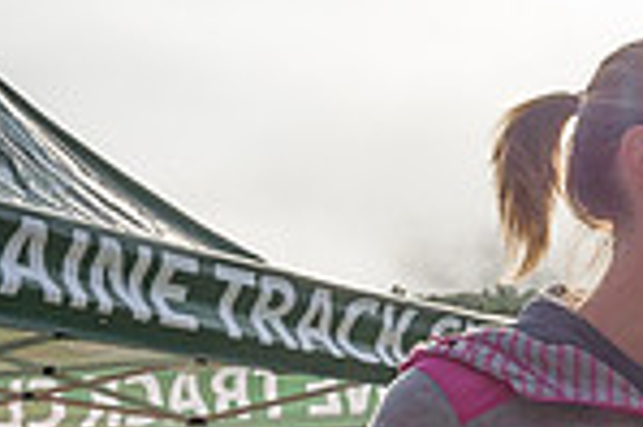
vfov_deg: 12.3
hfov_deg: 15.3
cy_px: 314
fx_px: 1980
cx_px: 1230
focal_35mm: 111
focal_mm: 24
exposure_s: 1/1250
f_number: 16
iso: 640
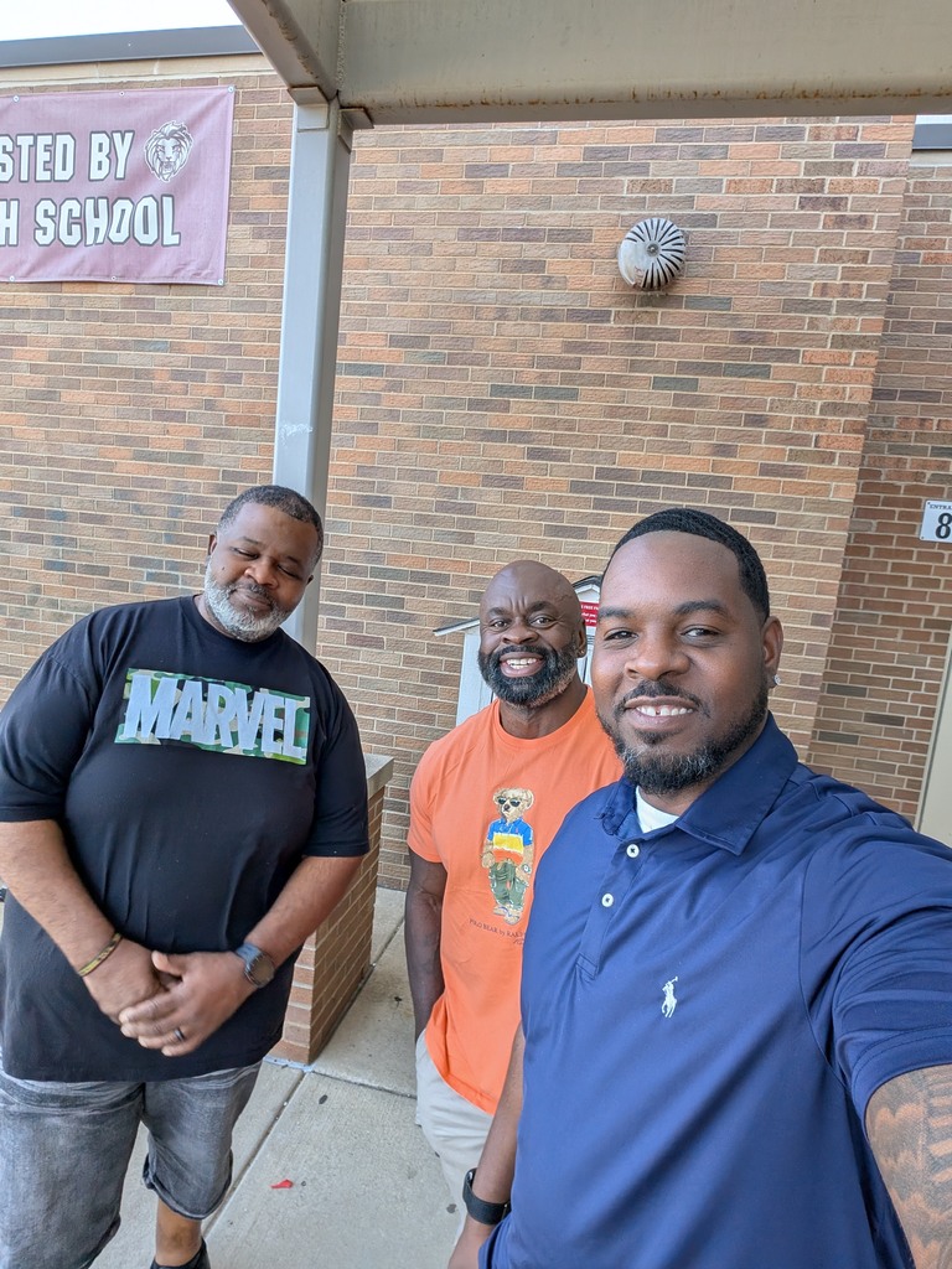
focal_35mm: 18
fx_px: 660
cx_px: 476
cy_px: 634
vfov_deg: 87.8
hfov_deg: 71.6
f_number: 2.2
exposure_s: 1/138
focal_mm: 2.71
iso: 69
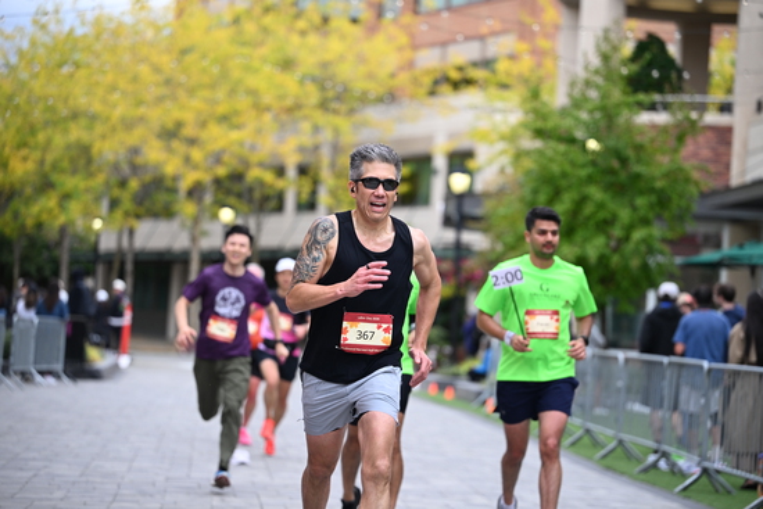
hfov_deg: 17.8
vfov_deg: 11.9
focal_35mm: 115
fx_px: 2438
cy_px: 254
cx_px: 382
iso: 640
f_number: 2.8
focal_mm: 115
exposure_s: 1/2000
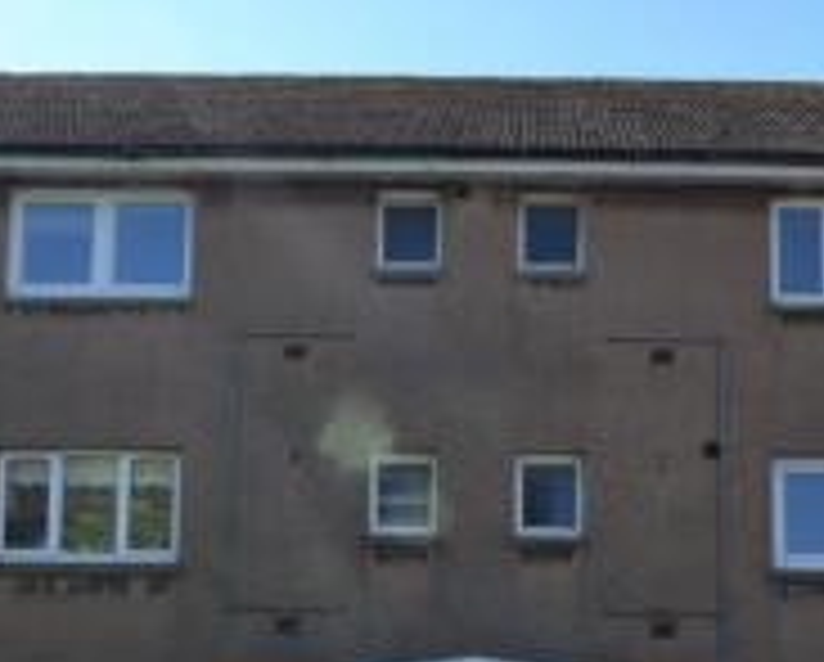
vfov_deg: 36.4
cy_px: 489
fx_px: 982
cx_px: 563
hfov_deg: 44.7
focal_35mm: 40
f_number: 7.1
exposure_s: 1/200
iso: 100
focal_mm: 11
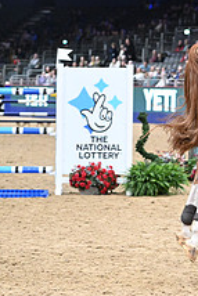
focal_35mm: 203
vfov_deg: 10.1
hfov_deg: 6.6
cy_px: 120
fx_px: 1672
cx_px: 392
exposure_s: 1/800
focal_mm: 75
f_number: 3.5
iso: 6400
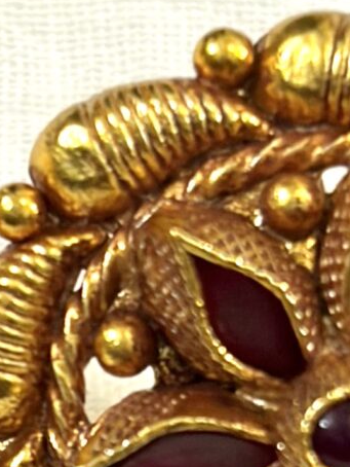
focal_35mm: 293
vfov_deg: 6.7
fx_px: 3946
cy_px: 479
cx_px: -43
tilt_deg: -58.5
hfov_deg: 5.1
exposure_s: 1/50
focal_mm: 5.96
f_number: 1.6
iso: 160
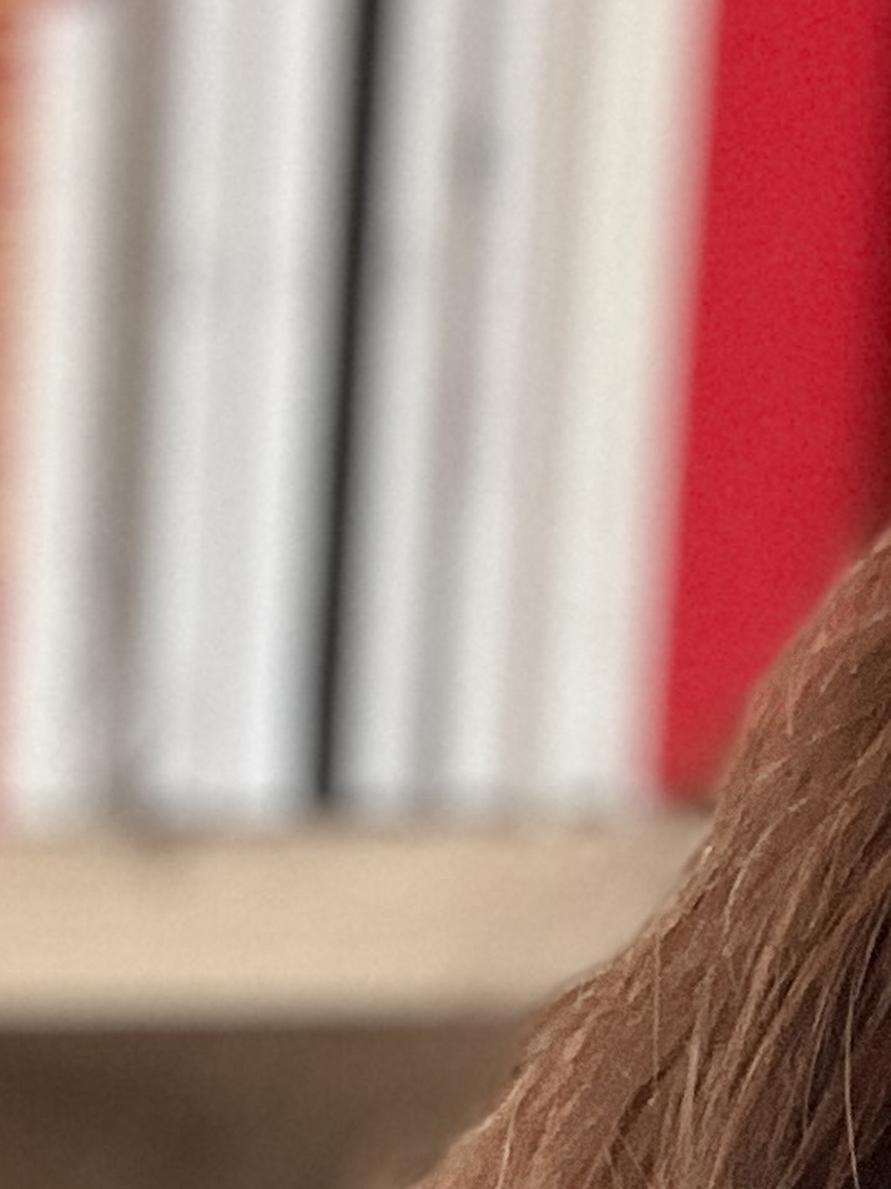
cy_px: 1959
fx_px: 4466
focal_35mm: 130
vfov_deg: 13.9
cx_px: 1618
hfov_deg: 10.7
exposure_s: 1/60
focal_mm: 2.71
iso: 320
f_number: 2.2
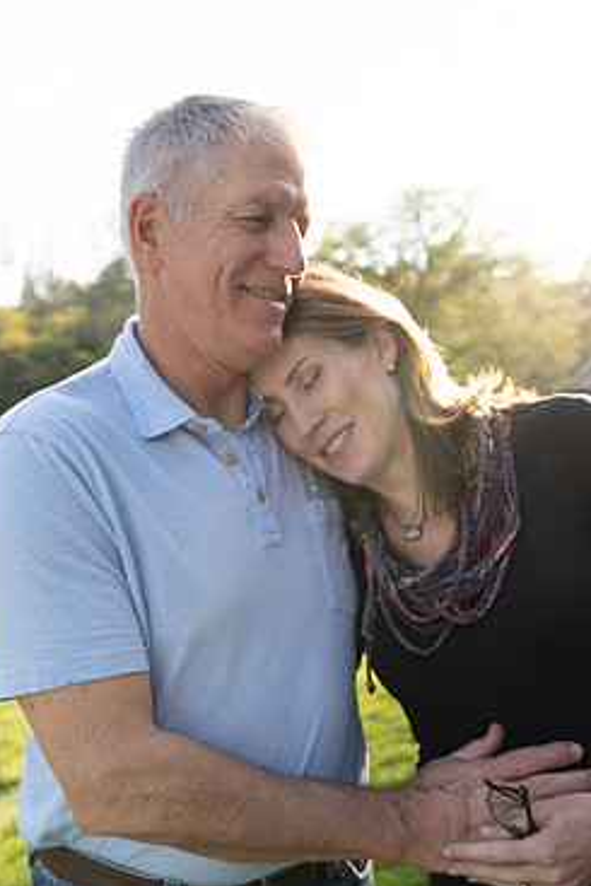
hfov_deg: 35.0
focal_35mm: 38
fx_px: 935
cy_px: 534
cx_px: 261
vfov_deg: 50.3
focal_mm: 31
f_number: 4.5
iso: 125
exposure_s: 1/250
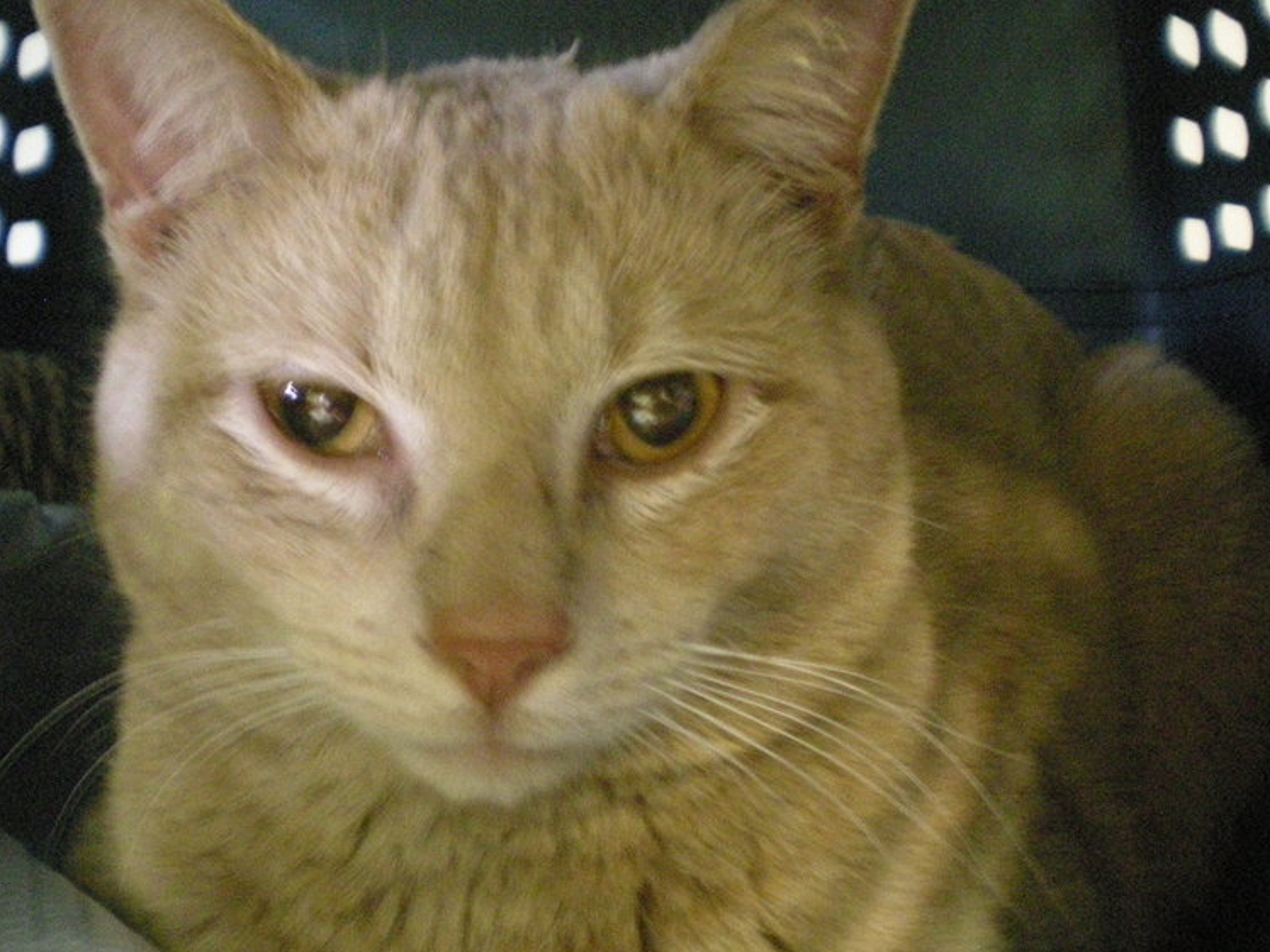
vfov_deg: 28.0
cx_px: 486
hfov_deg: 36.6
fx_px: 1908
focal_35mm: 52
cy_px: 502
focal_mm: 6.3
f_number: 3.1
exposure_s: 1/5.5
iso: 800
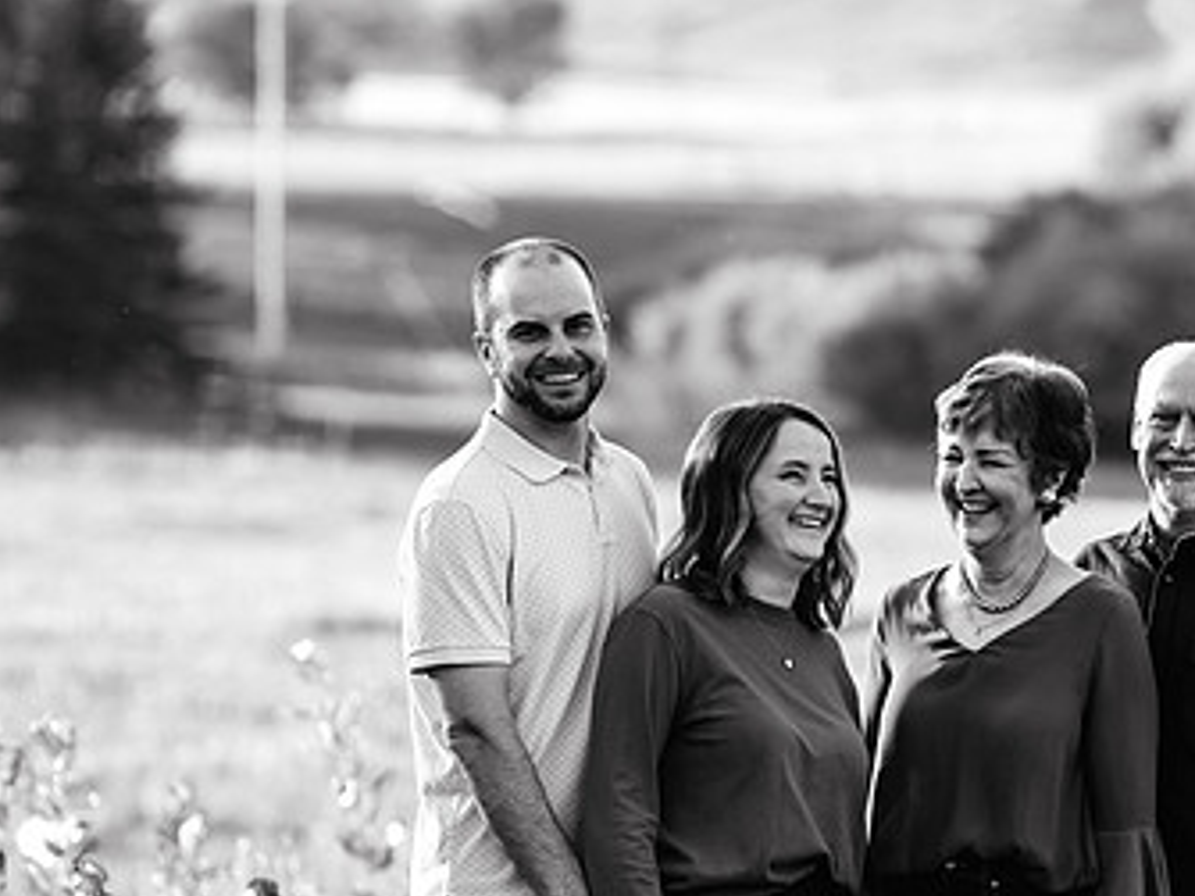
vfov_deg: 4.0
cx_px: 992
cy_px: 502
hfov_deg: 5.3
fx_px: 12941
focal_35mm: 375
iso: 125
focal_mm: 200
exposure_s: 1/160
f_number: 4
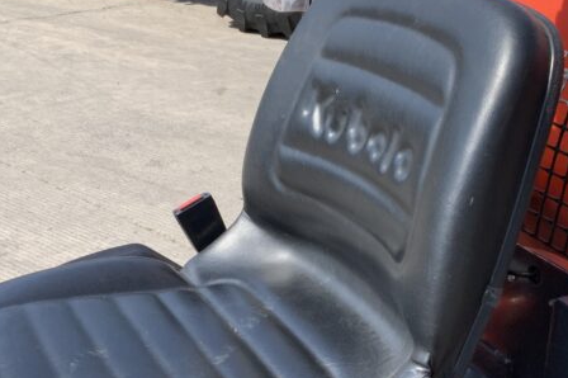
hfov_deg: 29.2
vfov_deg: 19.5
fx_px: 1088
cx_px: 342
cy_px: 293
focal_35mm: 69
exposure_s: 1/962
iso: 16
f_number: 1.8
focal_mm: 3
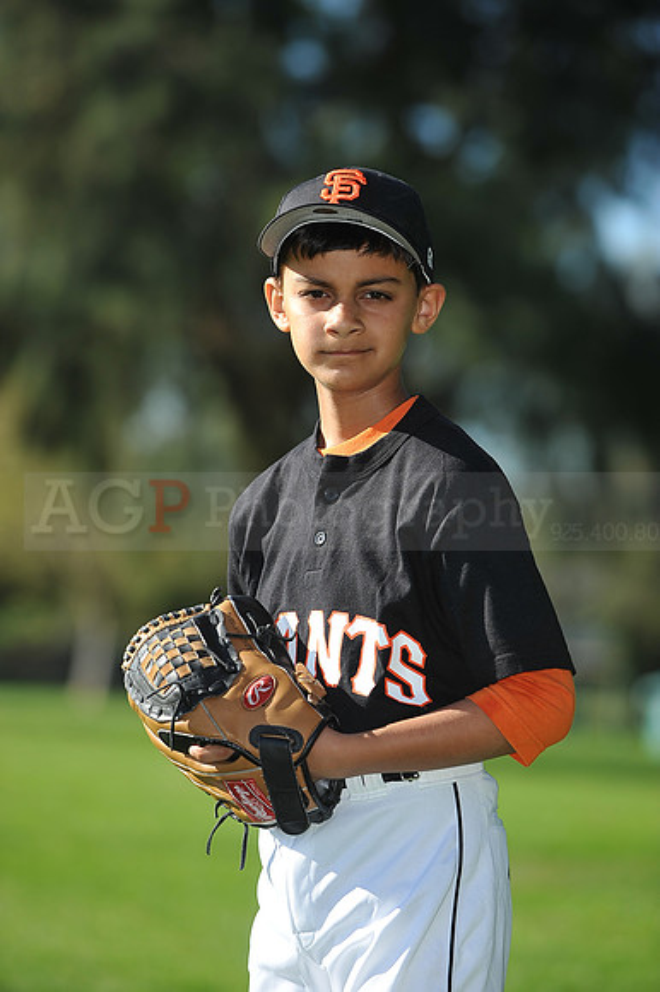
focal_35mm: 175
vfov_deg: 11.8
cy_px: 496
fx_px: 4818
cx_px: 330
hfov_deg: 7.8
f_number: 4.5
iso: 200
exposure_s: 1/1000
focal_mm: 175
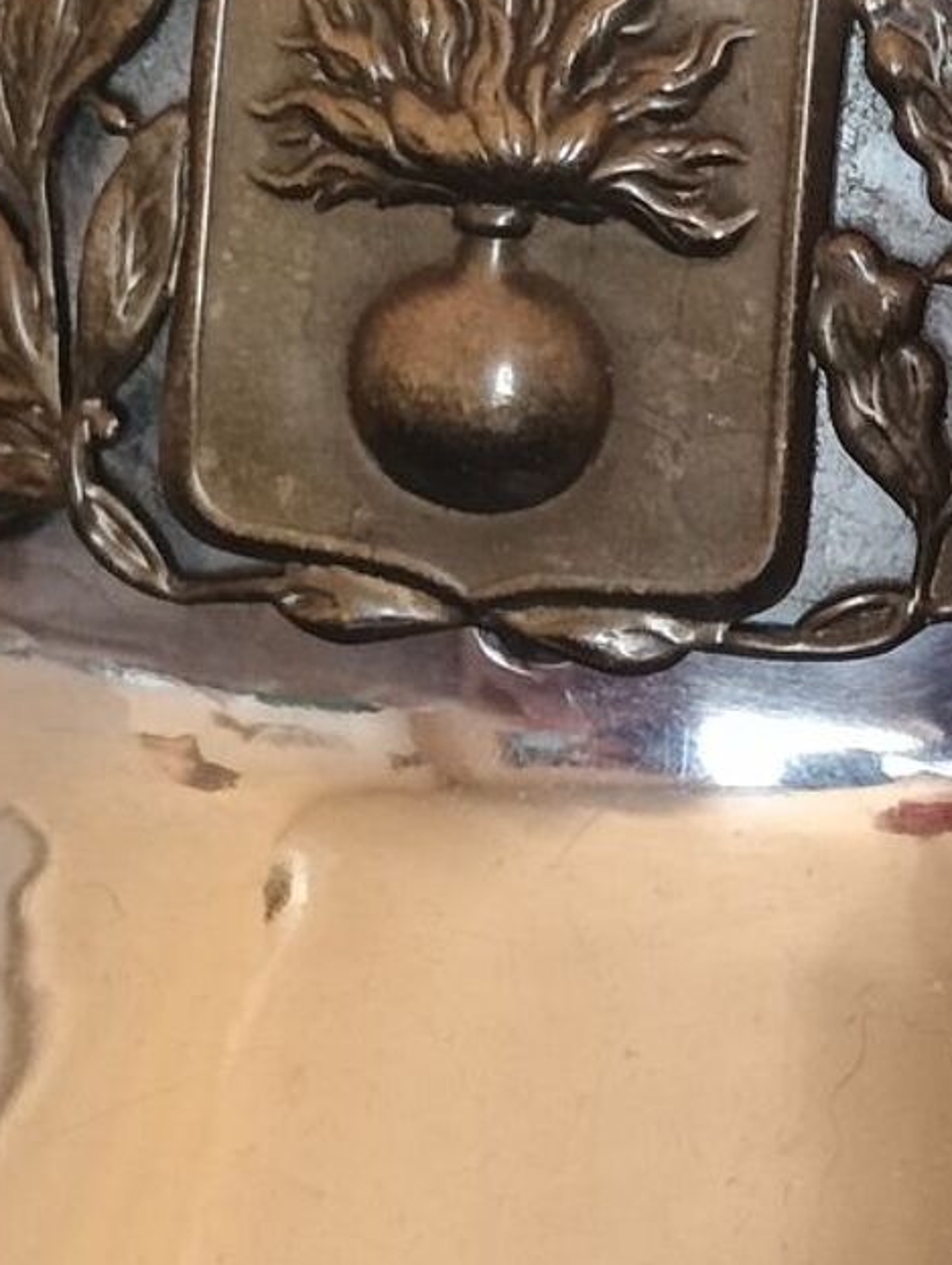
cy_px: -12
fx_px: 7170
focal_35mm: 196
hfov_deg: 7.6
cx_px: 796
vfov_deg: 10.0
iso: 640
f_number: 1.69
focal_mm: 6.06
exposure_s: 1/60
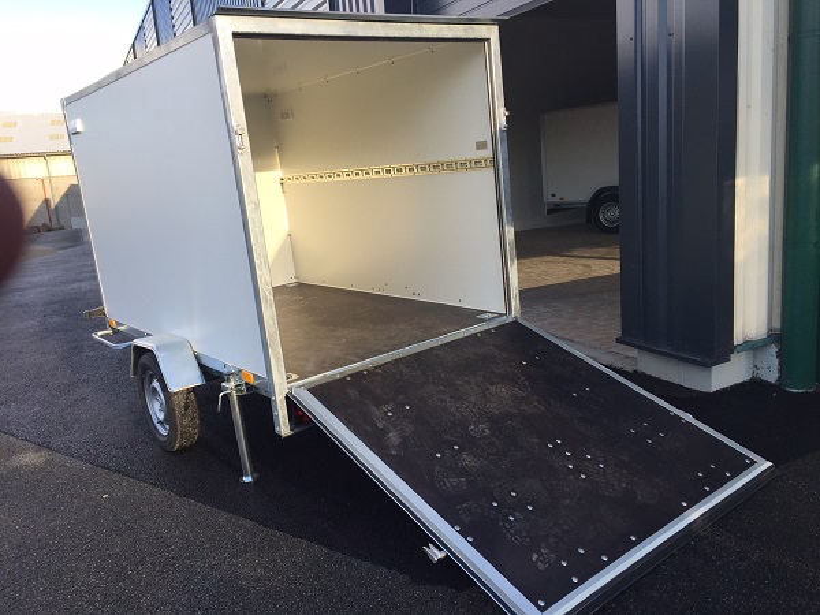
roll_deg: +6.0
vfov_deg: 48.2
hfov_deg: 61.7
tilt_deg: -11.9
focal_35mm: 29
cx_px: 410
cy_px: 308
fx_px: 687
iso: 32
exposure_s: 1/373
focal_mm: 4.15
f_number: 2.2
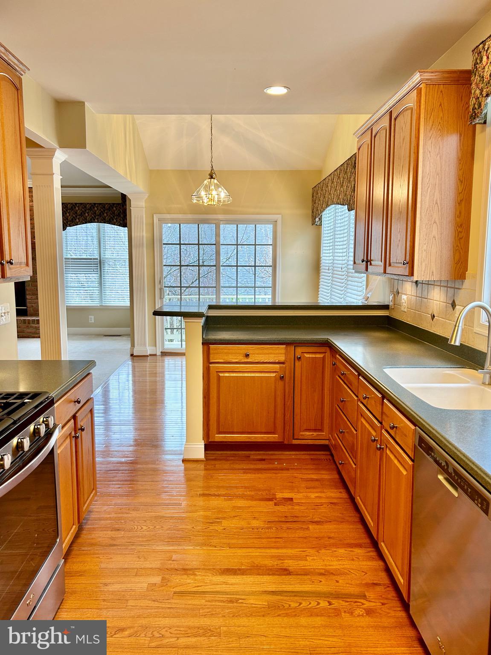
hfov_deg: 53.0
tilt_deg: -8.1
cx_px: 246
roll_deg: -1.7
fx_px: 492
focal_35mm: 26
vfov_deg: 67.3
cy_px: 328
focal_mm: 5.7
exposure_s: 1/60
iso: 64
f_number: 1.5
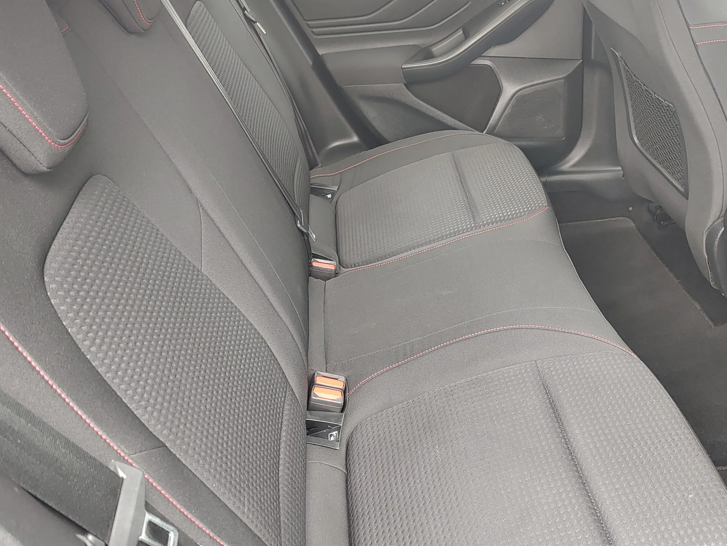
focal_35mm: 32
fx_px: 672
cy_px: 252
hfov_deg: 56.8
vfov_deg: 44.1
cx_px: 383
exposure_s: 1/33.3
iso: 286
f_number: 1.8
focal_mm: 5.56
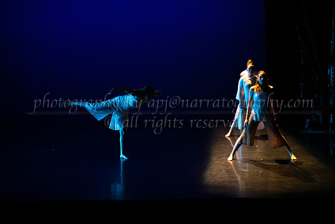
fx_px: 807
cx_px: 165
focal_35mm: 87
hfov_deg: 23.4
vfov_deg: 15.8
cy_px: 105
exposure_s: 1/320
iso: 3200
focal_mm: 75
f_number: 2.8
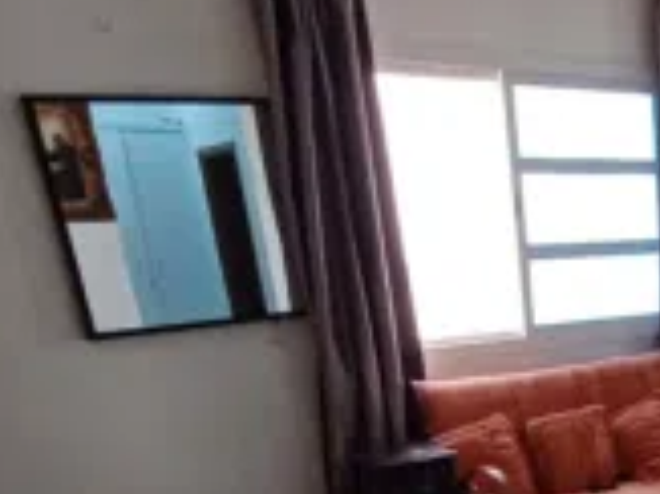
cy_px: 583
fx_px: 972
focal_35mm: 51
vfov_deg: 25.7
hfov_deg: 32.0
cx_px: 765
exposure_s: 1/33
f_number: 2.2
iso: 160
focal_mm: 1.42
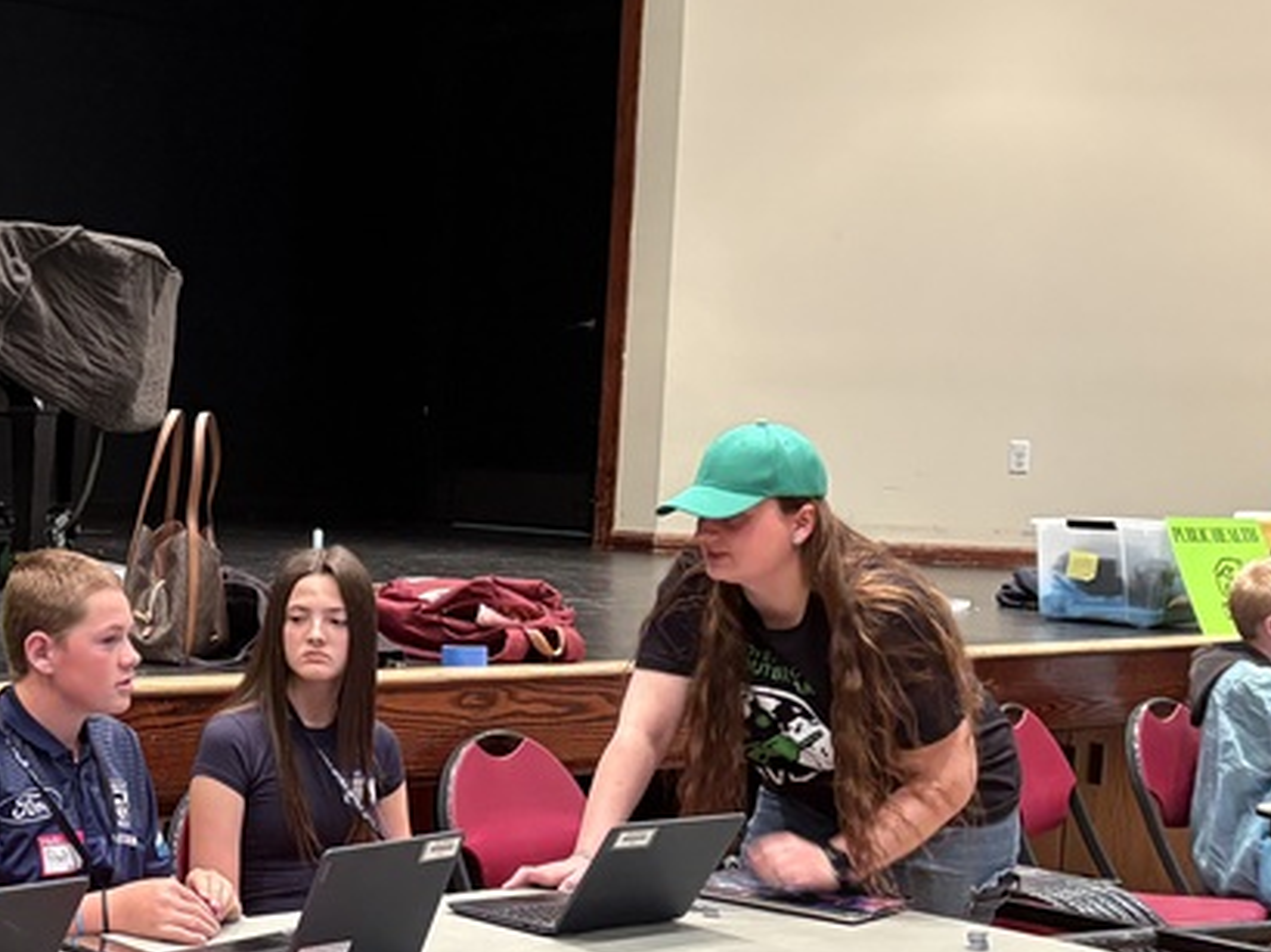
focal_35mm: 65
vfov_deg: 22.5
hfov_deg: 27.9
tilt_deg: -2.8
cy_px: 580
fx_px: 2385
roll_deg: -1.3
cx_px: -34
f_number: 1.6
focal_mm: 5.96
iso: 320
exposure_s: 1/40
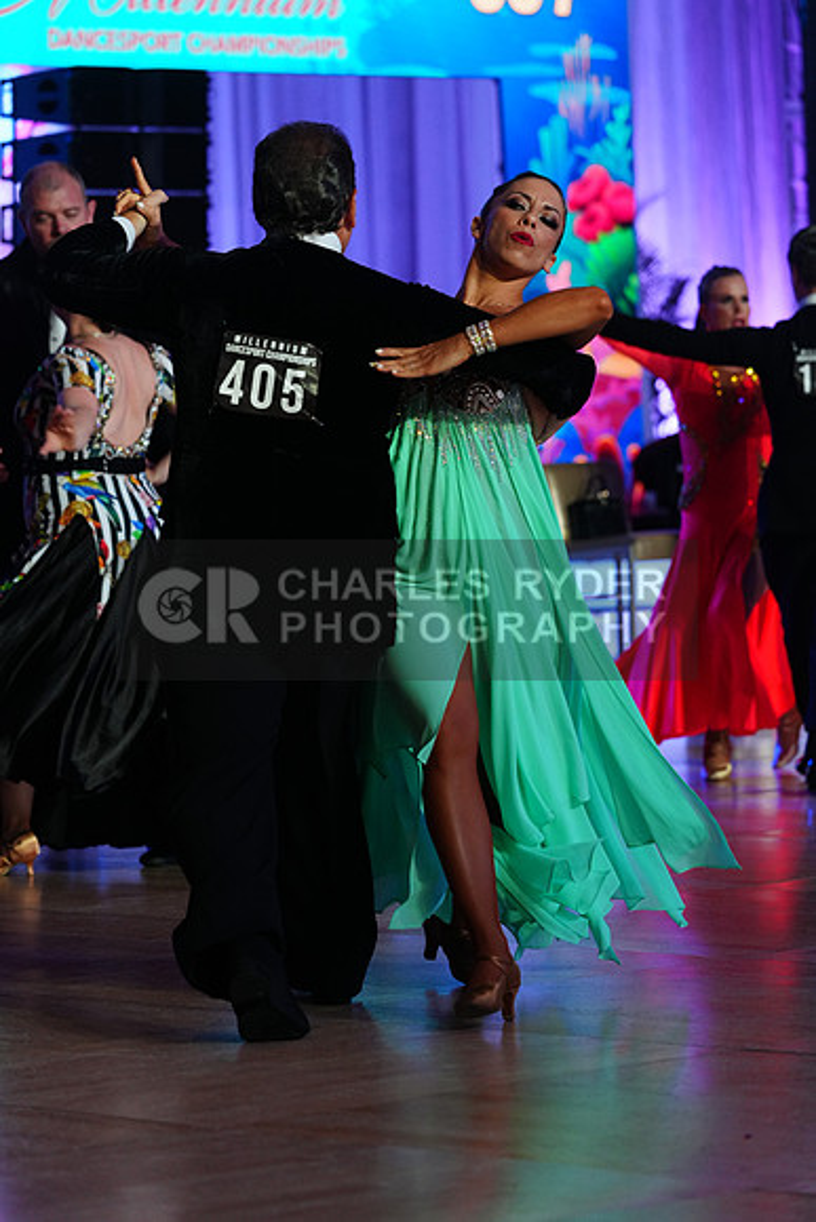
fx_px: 5063
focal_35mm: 149
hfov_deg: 9.2
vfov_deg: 13.8
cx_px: 408
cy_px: 611
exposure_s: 1/400
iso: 2000
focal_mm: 149
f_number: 4.5
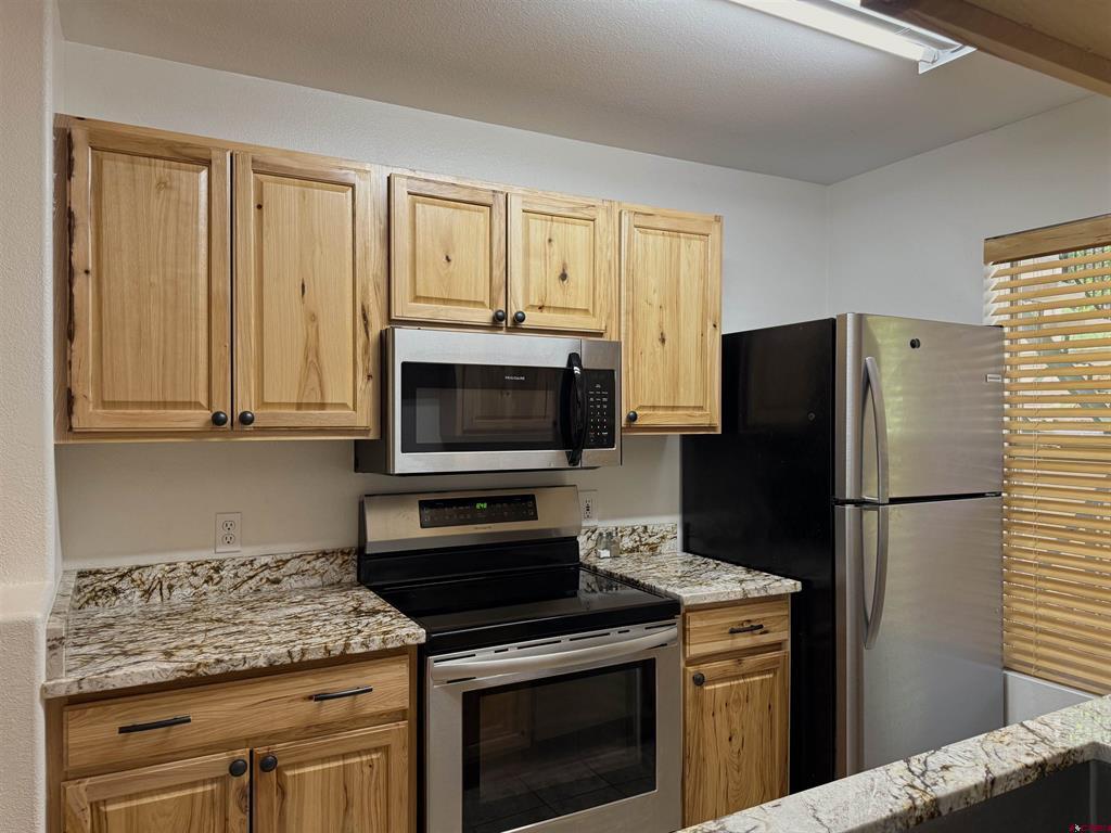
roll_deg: -0.3
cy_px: 416
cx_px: 556
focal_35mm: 24
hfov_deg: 71.6
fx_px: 770
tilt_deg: +0.0
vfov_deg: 56.8
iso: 200
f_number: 1.78
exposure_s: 1/120
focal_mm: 6.76
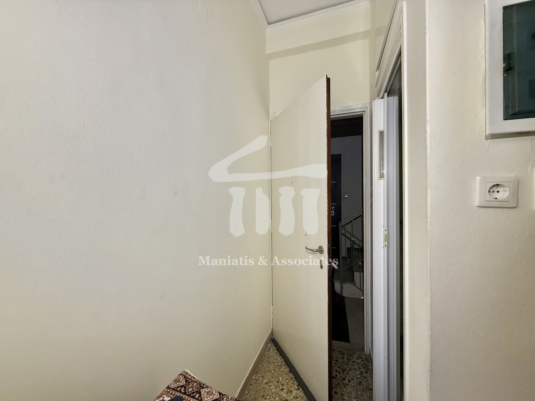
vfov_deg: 85.7
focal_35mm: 14
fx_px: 216
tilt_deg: -0.5
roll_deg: +0.6
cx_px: 268
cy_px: 200
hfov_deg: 102.1
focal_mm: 2.22
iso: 320
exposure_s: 1/99
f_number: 2.2
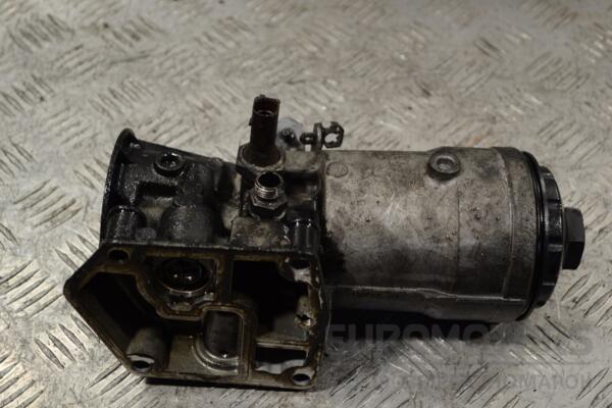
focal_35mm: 60
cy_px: 204
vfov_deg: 22.6
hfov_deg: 33.4
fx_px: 1020
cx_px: 306
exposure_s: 1/30
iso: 140
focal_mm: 40
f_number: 5.3
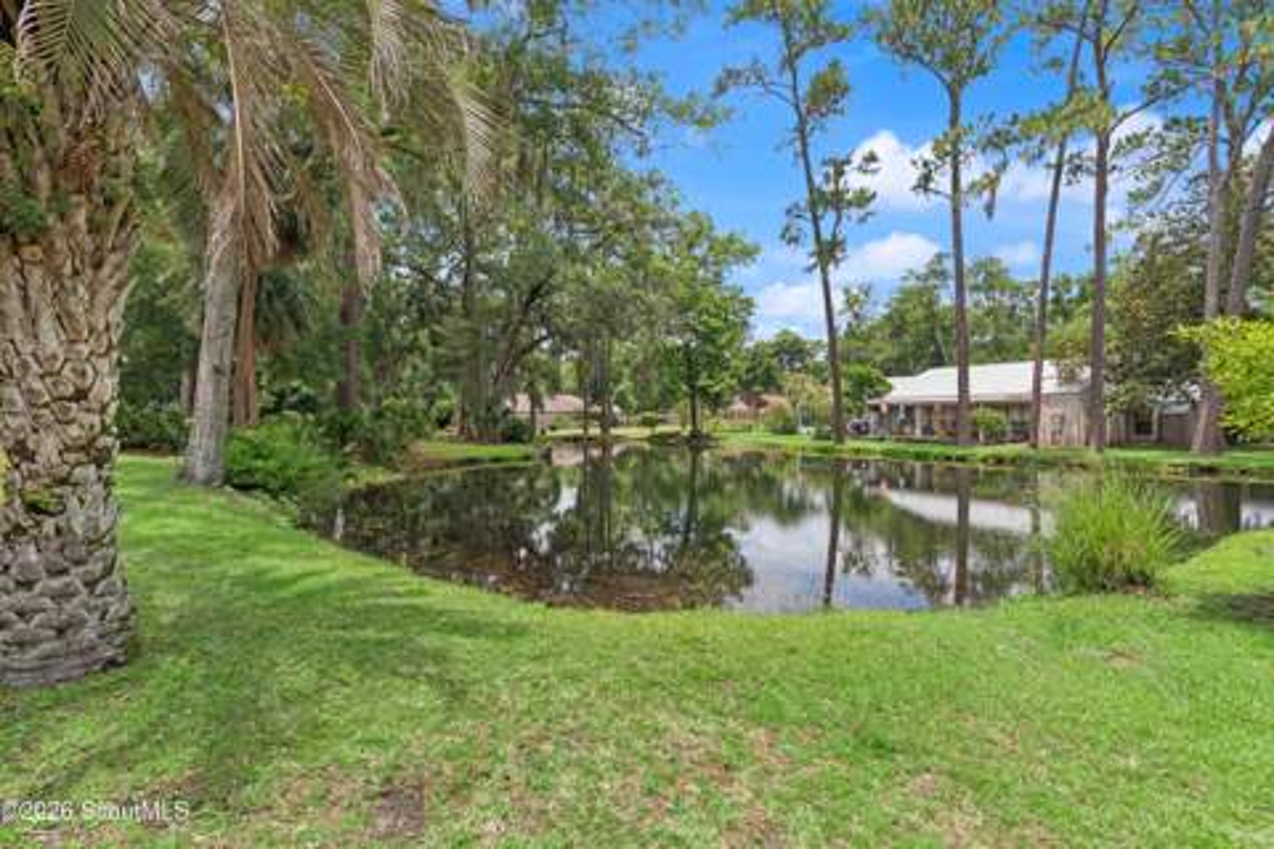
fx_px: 602
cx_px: 637
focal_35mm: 17
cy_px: 424
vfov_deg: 70.4
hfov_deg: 93.3
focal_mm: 17
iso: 250
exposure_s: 1/640
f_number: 8
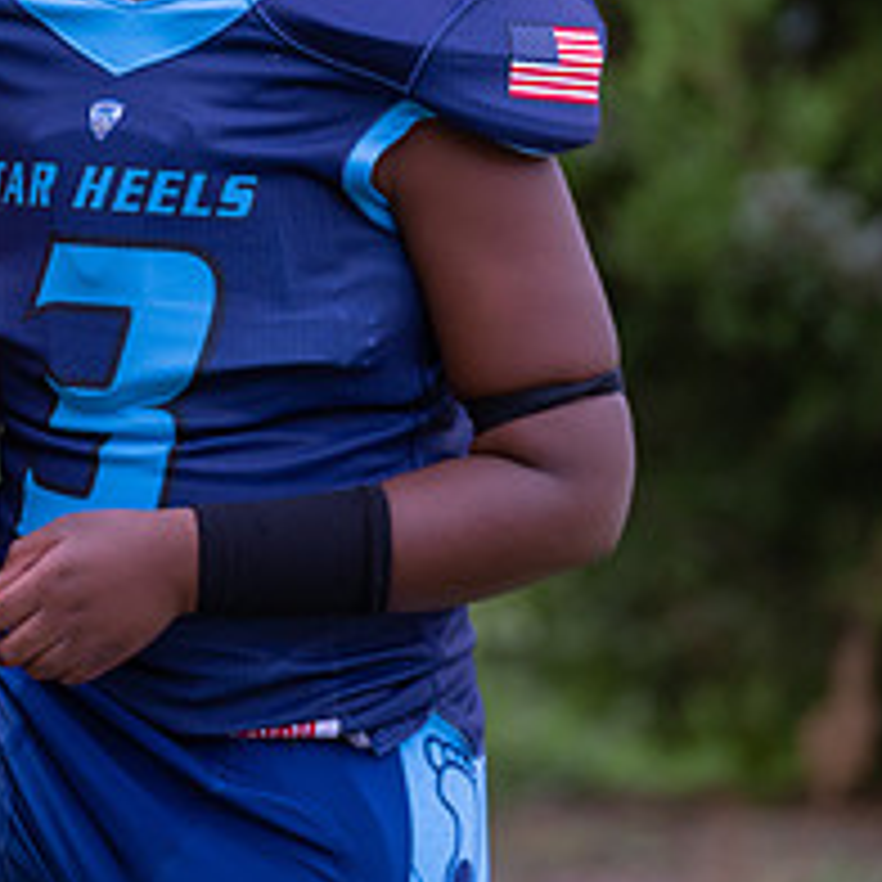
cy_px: 102
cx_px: 203
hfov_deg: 4.2
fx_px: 11905
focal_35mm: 413
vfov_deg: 4.2
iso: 400
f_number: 2.8
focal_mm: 159
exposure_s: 1/320
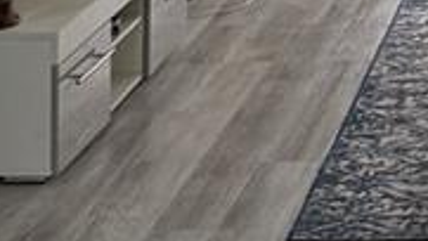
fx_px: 1964
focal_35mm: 173
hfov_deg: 11.6
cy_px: -513
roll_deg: -0.8
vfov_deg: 6.4
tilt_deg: +1.3
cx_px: 742
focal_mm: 6.76
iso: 200
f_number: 1.78
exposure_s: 1/60
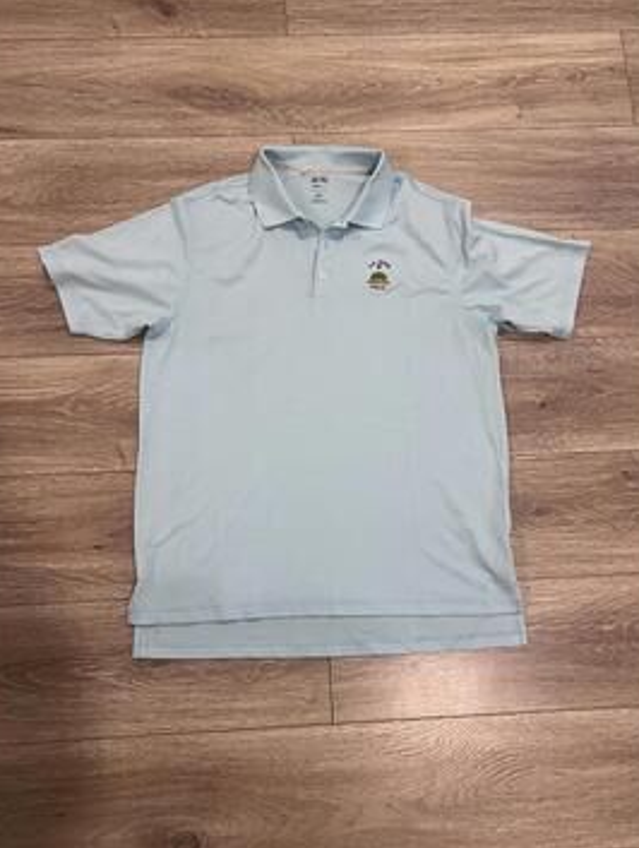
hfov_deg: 49.9
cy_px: 447
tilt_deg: -78.6
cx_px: 322
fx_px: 687
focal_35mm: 28
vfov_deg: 63.3
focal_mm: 5.7
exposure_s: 1/60
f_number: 1.5
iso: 200
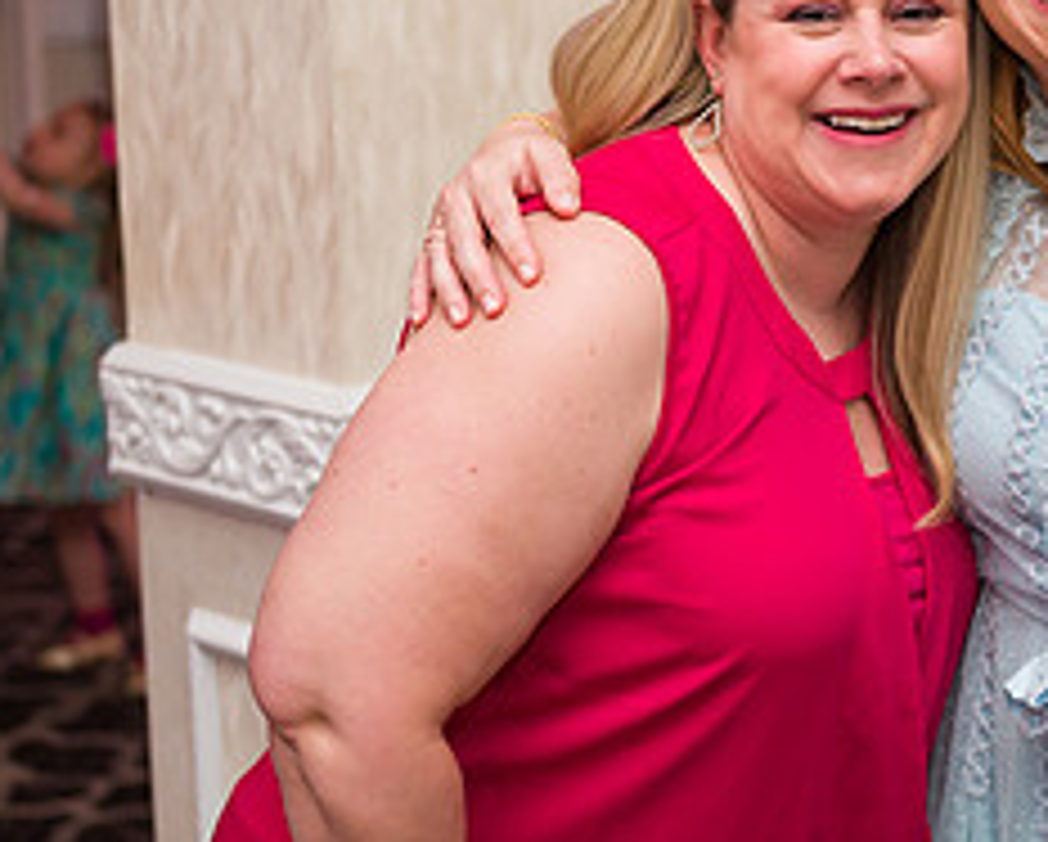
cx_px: 882
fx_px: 3261
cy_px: 360
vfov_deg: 14.7
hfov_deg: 18.0
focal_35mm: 105
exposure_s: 1/200
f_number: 3.2
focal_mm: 45
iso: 1250
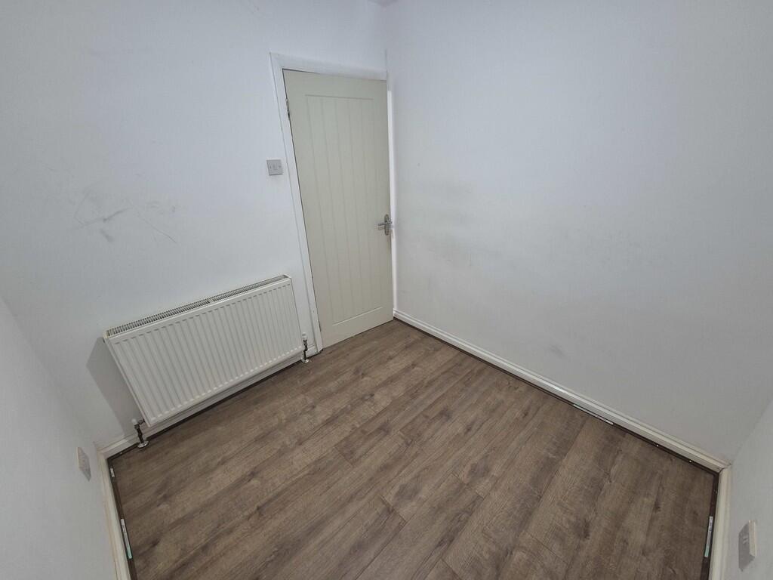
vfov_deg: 89.9
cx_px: 386
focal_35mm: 13
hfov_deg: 106.2
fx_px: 290
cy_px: 290
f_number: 2.2
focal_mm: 2.2
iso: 250
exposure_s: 1/50
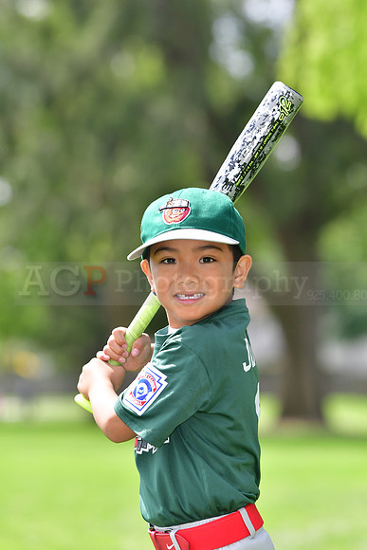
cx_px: 184
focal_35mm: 202
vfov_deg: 10.2
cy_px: 275
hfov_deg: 6.8
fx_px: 3094
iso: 500
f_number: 4
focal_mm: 135
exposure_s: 1/2500
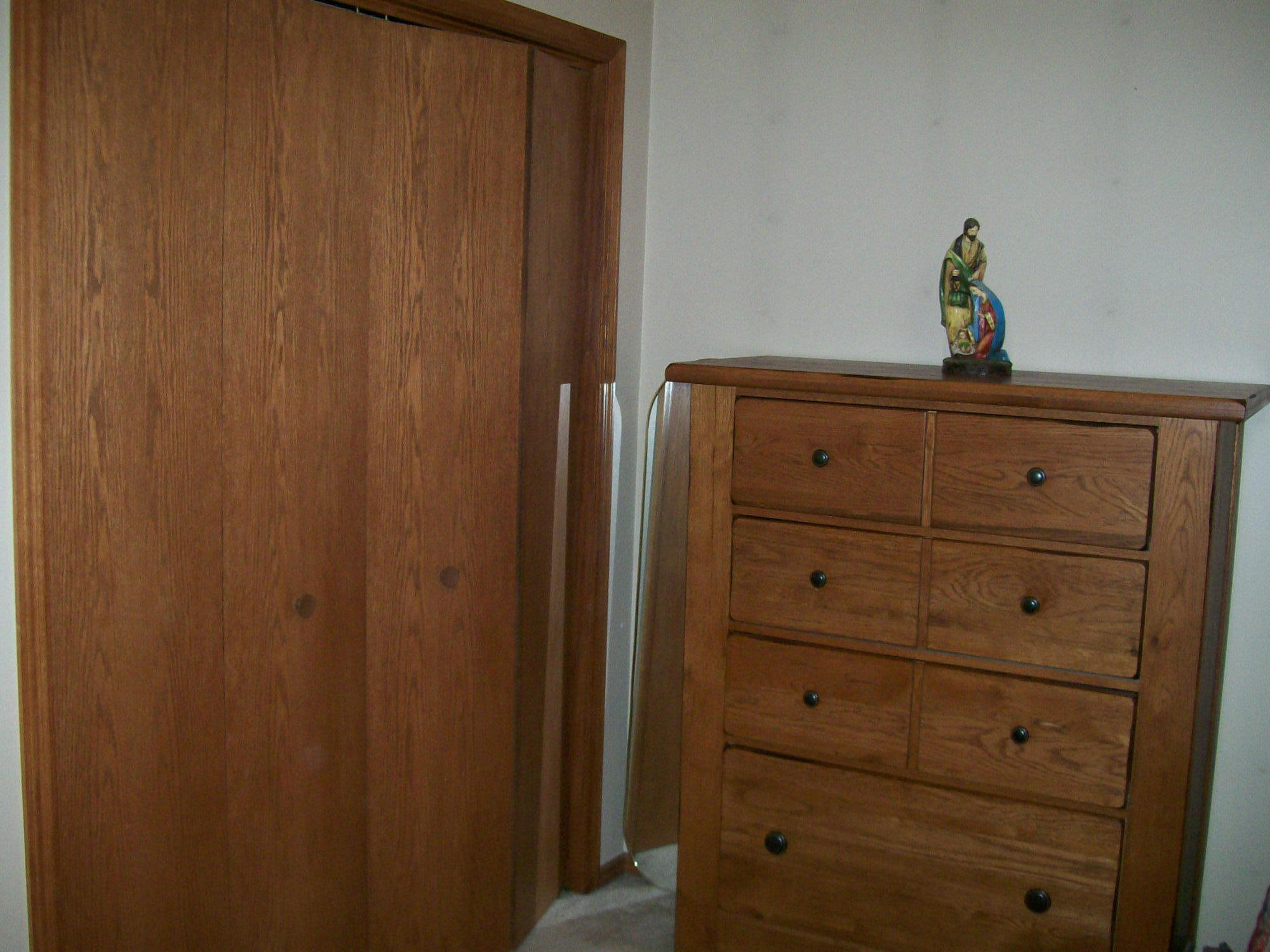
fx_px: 1321
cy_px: 476
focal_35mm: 36
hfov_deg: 51.4
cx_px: 635
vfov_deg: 39.7
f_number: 2.7
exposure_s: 1/64
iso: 140
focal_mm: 6
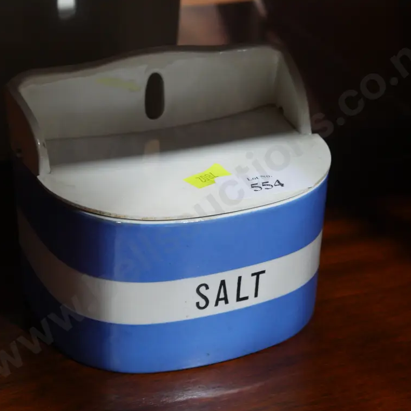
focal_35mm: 88
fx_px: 1182
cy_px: 206
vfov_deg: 19.7
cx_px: 213
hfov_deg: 19.7
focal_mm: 37
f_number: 6.3
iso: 2000
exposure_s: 1/80
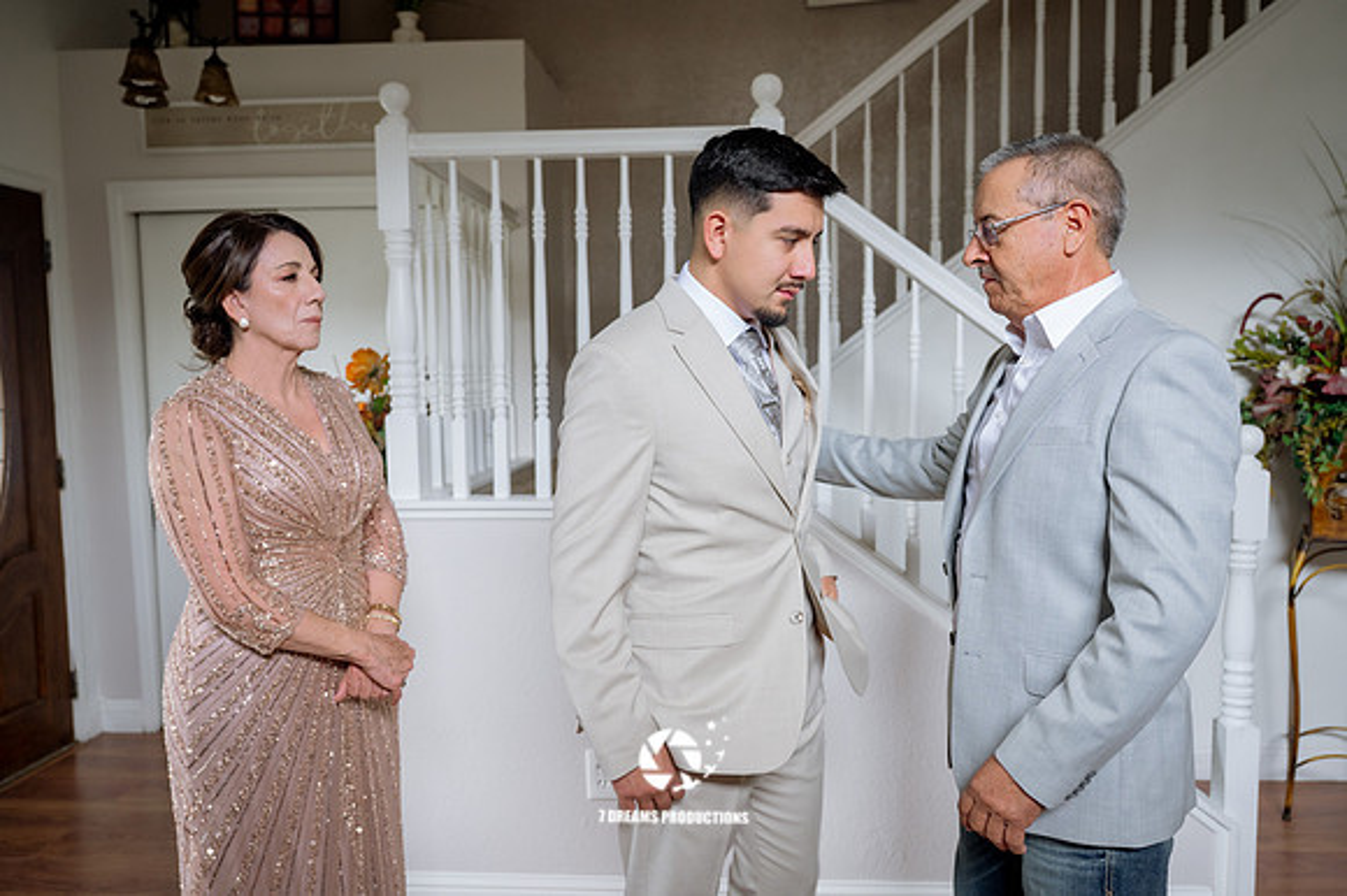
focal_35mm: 28
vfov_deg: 45.6
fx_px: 1066
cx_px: 674
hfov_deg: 64.6
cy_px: 448
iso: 800
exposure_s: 1/100
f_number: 3.2
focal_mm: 28.5
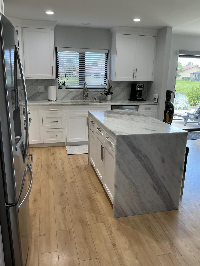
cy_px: 133
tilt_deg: -9.9
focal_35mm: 28
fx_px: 216
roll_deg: +0.5
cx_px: 100
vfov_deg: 63.4
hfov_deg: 49.7
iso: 40
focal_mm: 3
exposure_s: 1/60
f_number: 1.8
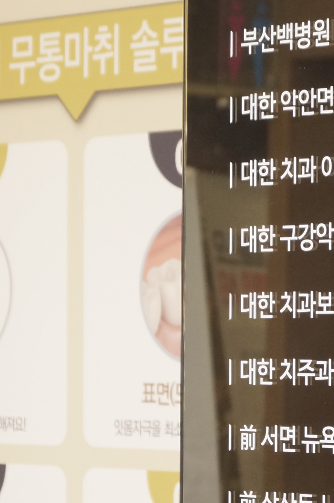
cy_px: 350
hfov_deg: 6.8
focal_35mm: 201
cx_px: 293
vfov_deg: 10.2
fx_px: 2803
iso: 800
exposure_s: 1/13
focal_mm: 50
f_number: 5.6
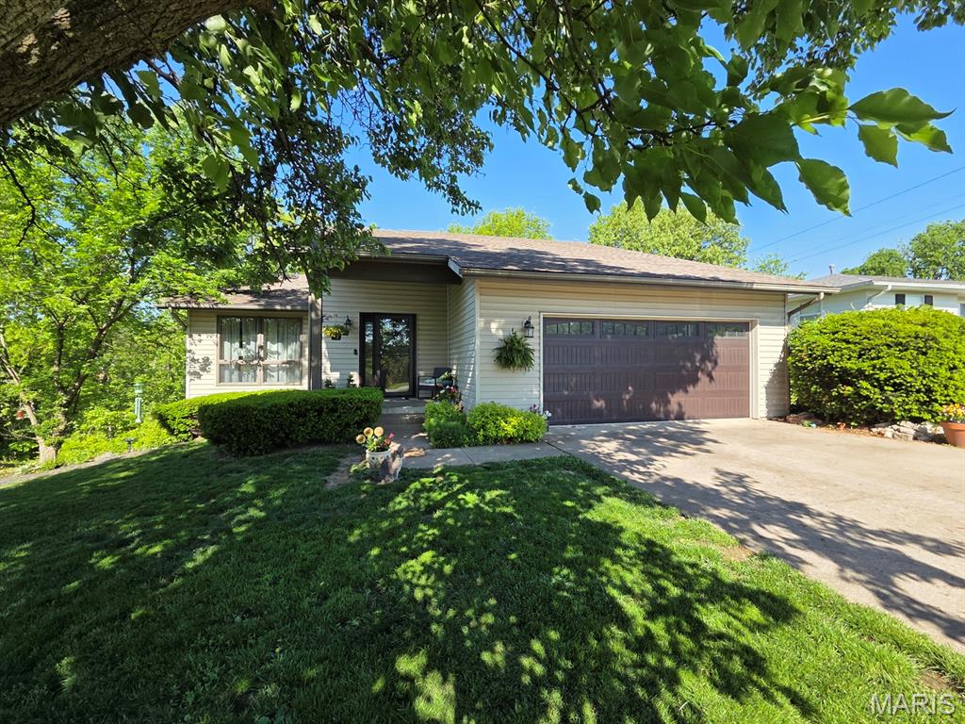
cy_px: 362
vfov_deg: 89.9
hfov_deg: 106.2
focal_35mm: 13
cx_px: 482
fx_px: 362
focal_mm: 2.2
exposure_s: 1/788
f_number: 2.2
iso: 50
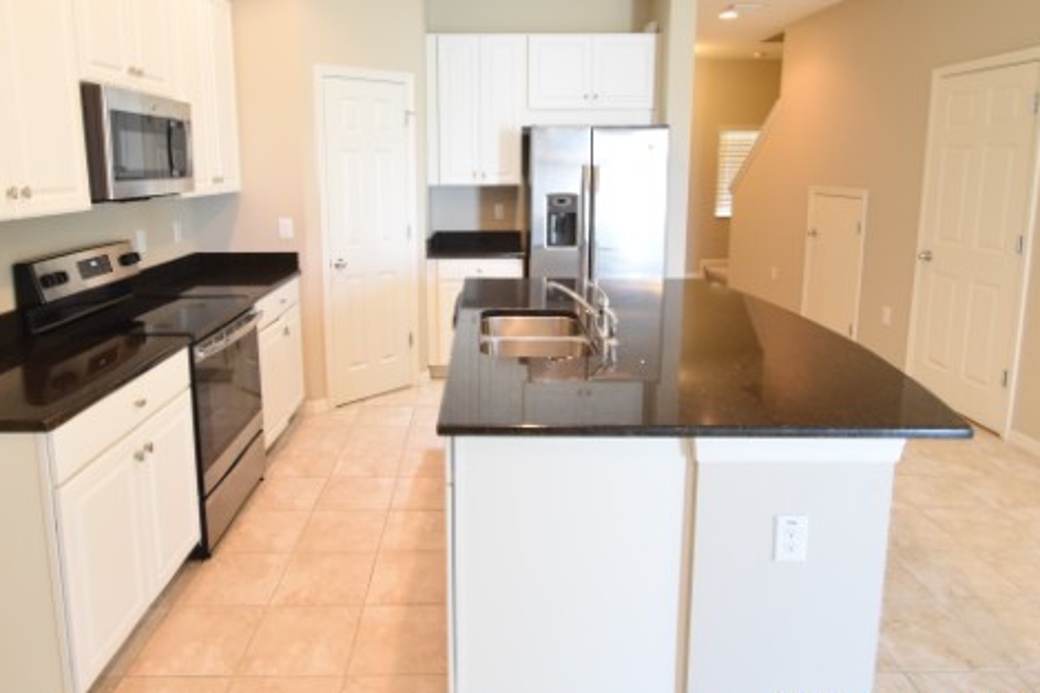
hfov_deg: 76.0
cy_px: 266
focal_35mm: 23
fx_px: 664
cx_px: 489
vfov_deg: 54.5
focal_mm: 10
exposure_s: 1/60
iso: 1400
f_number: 3.5
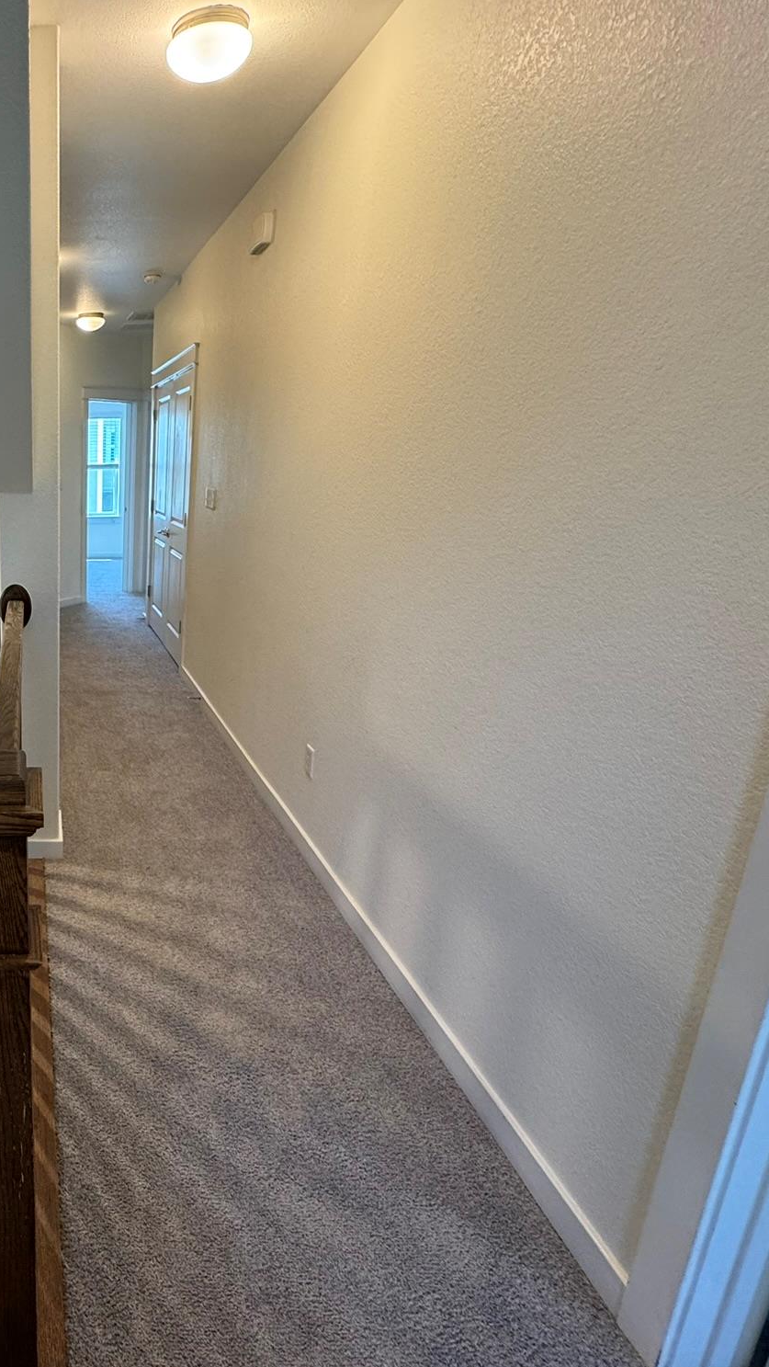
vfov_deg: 83.8
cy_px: 675
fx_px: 761
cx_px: 5
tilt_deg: -15.6
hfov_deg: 45.5
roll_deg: +0.4
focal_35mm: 21
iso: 200
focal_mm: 2.22
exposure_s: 1/120
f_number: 2.2
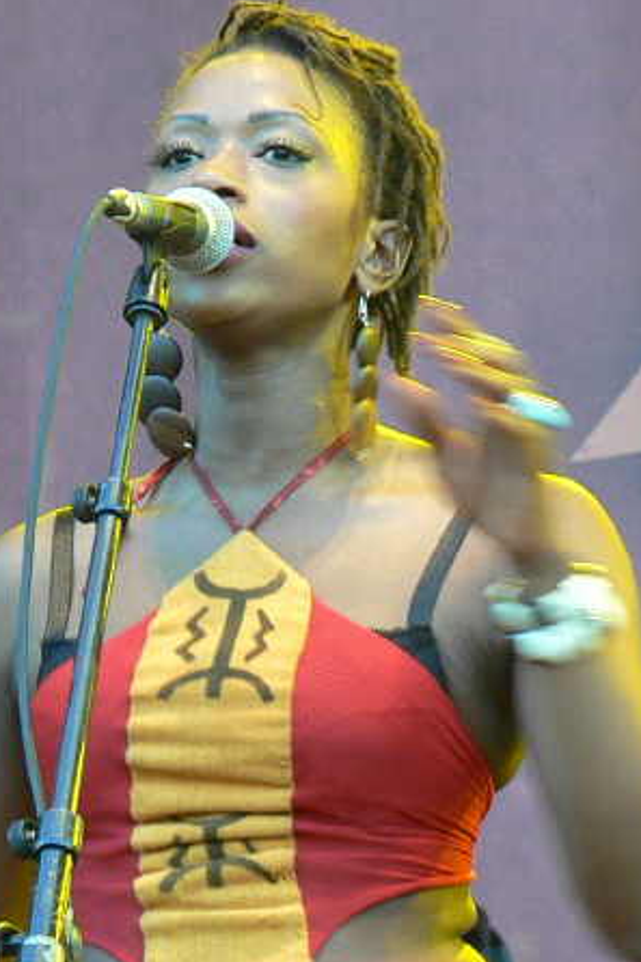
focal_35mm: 214
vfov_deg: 9.6
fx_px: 5720
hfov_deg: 6.4
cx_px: 248
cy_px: 544
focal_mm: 26.2
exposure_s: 1/30
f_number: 3.3
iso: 150
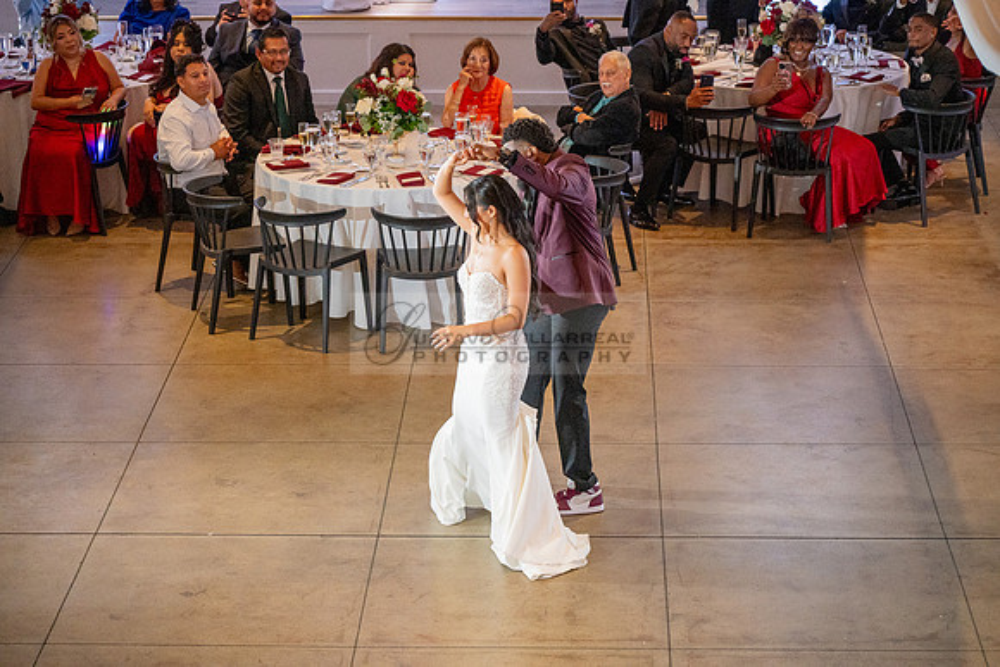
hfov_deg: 20.6
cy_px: 334
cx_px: 500
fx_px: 2751
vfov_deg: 13.8
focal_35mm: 99
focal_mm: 99
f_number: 4
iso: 3200
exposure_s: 1/200
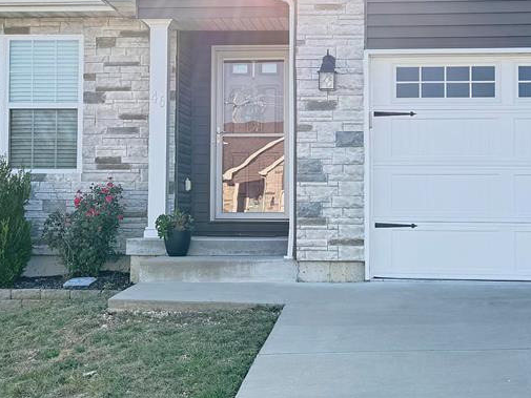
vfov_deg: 19.4
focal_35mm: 76
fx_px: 1166
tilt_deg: +3.0
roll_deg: -0.7
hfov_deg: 25.6
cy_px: 156
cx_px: 283
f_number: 1.78
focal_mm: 6.76
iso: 80
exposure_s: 1/615
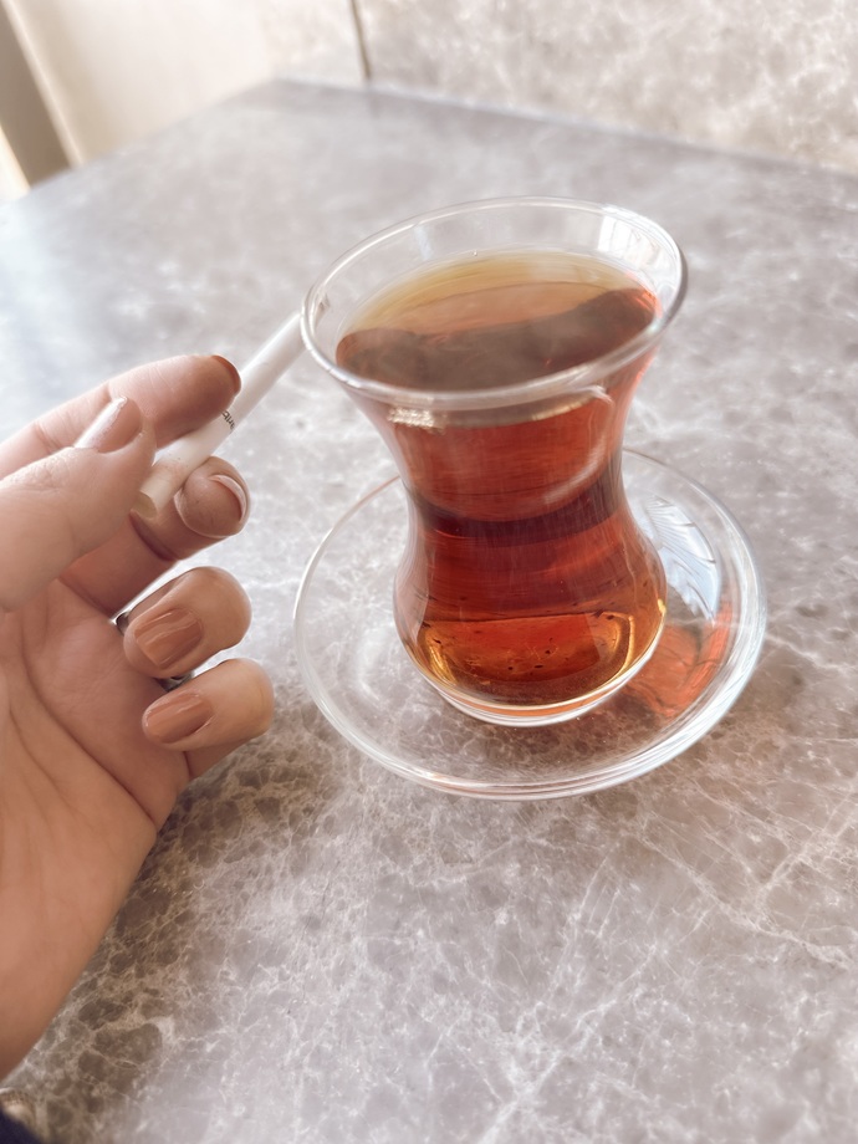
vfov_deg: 71.6
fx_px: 793
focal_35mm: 24
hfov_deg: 56.8
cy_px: 572
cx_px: 429
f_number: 1.78
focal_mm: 6.86
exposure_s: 1/121
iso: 80
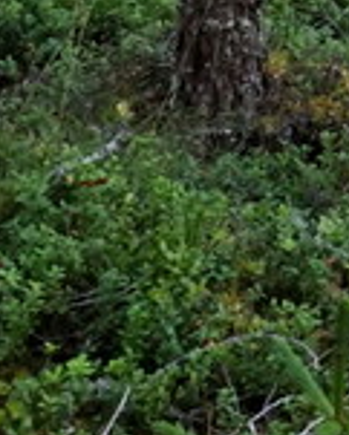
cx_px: 1033
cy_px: -562
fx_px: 2722
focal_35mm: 211
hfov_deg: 6.7
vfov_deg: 8.5
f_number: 8
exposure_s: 1/60
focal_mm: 17
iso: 3200
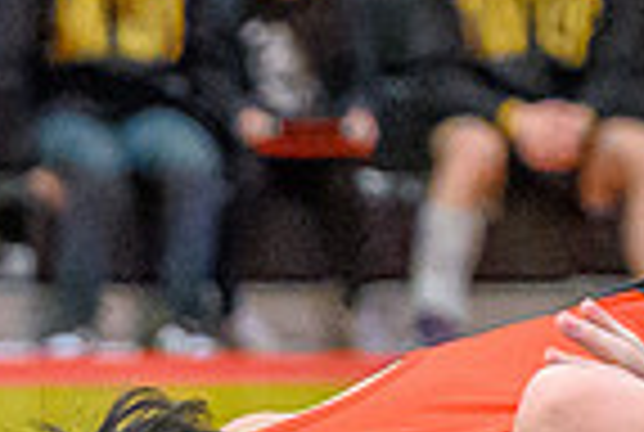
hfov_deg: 3.5
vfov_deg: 2.3
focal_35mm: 587
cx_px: 83
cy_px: 676
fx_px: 10523
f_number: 2.8
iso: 10000
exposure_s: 1/800
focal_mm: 71
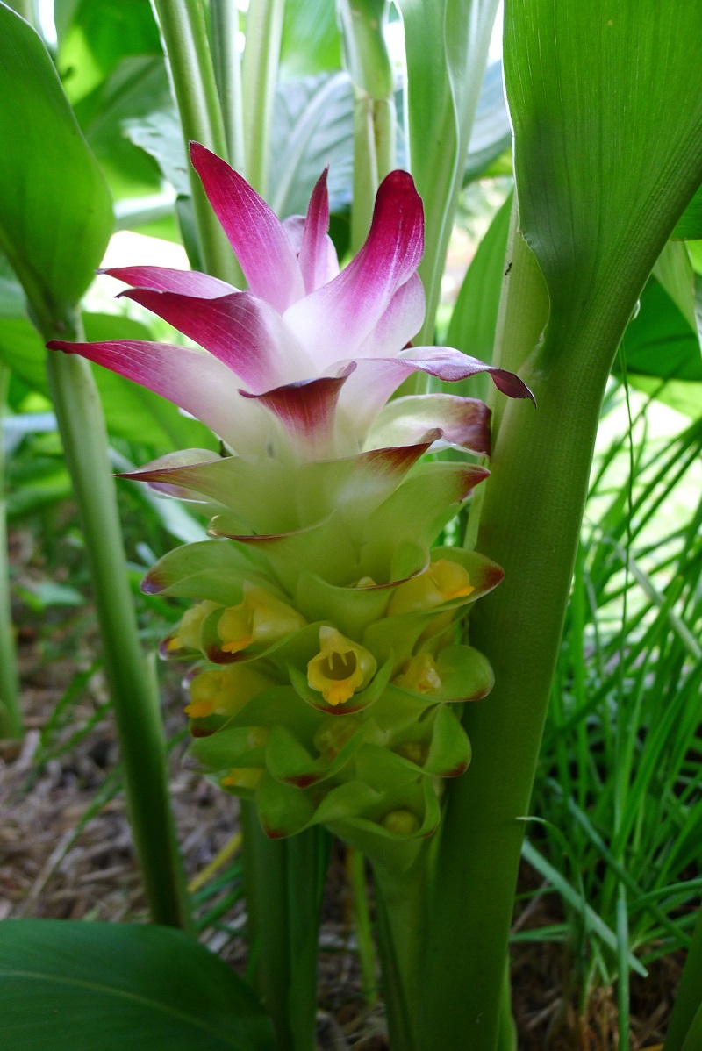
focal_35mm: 24
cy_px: 526
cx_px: 351
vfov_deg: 73.7
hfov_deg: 53.2
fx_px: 701
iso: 125
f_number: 2
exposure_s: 1/60
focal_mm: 5.1
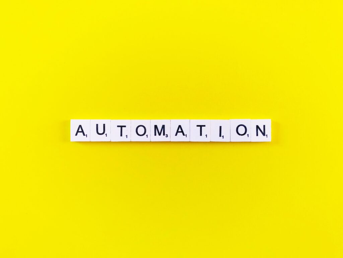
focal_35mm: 28
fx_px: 277
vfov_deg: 49.7
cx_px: 172
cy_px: 129
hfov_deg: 63.4
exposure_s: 1/40
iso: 32
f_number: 1.8
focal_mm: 3.99
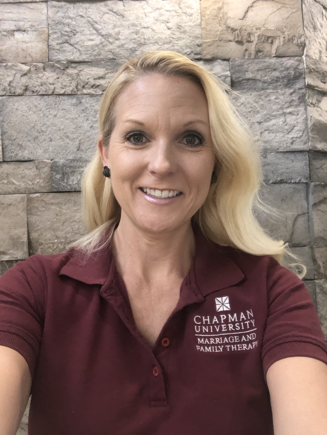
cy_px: 218
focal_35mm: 32
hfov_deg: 44.2
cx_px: 164
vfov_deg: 56.8
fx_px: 403
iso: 125
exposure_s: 1/60
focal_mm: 2.87
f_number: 2.2
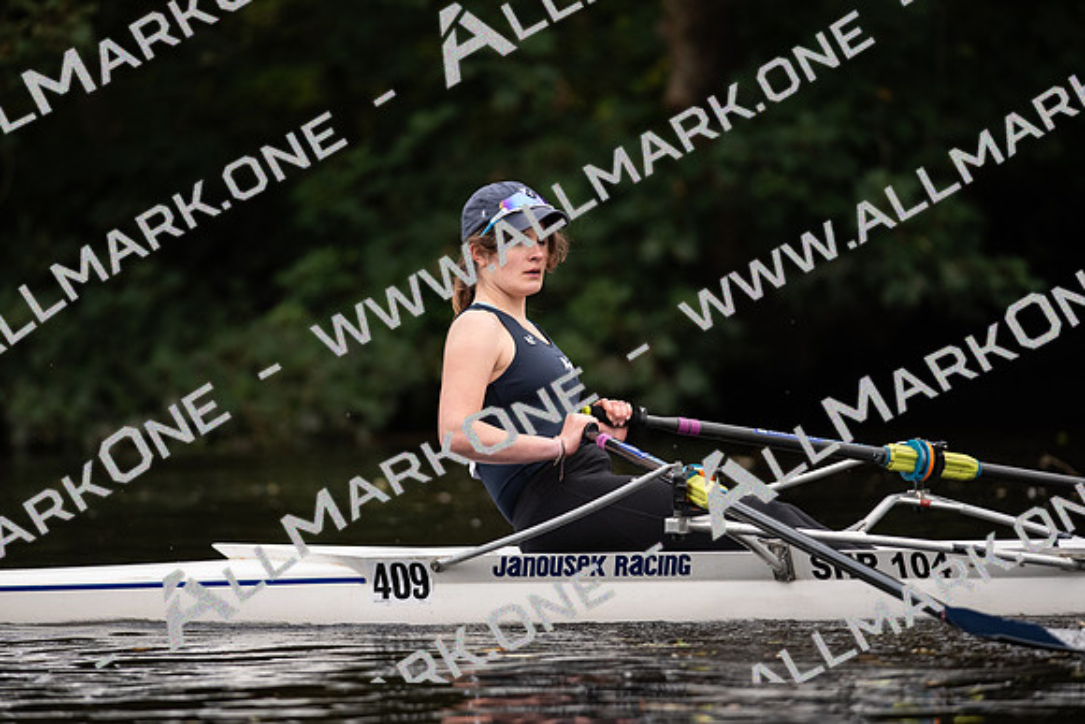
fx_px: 9043
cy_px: 362
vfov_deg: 4.6
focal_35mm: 300
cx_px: 542
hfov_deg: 6.9
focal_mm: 300
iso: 1250
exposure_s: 1/1600
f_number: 4
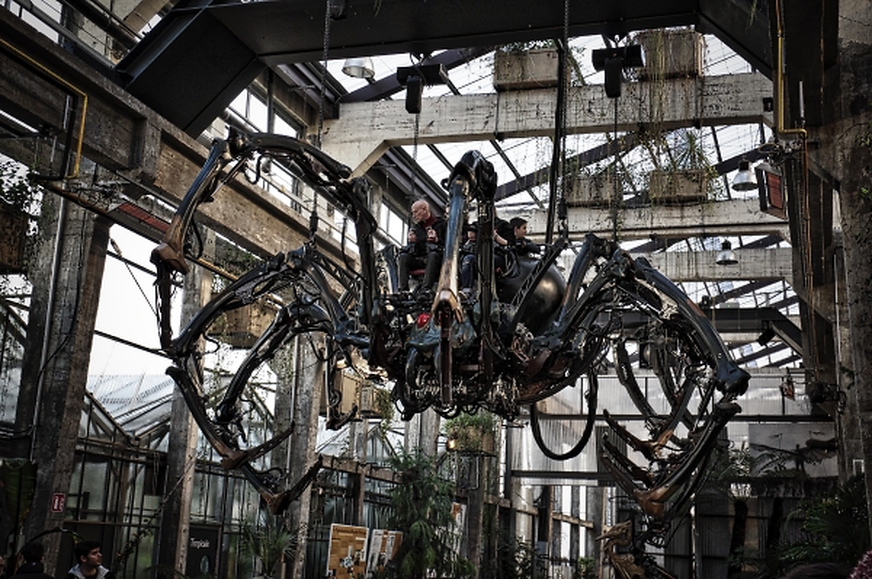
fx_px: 1185
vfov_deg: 27.4
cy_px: 290
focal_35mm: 49
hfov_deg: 40.4
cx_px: 436
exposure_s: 1/60
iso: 400
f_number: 8
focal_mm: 33
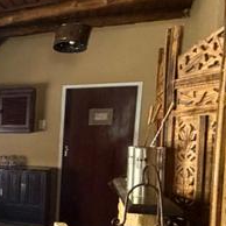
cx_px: -126
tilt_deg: -6.4
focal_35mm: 51
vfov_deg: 32.5
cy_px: 179
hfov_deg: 24.6
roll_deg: +0.2
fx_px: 377
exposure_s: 1/60
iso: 640
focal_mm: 2.22
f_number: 2.2
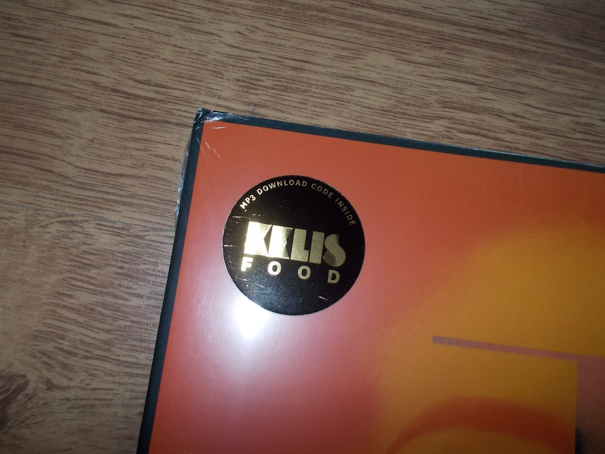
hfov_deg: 61.7
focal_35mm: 29
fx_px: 507
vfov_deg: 48.2
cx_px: 302
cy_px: 227
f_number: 3.3
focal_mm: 4.1
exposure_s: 1/30
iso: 200
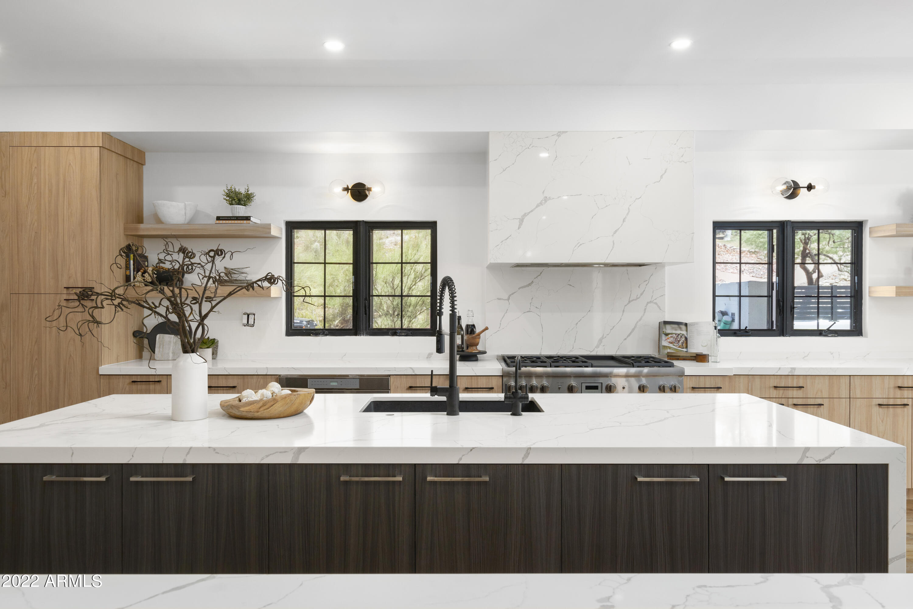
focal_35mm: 25
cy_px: 304
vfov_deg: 51.3
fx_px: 634
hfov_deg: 71.5
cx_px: 456
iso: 400
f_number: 8
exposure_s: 1/5
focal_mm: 25
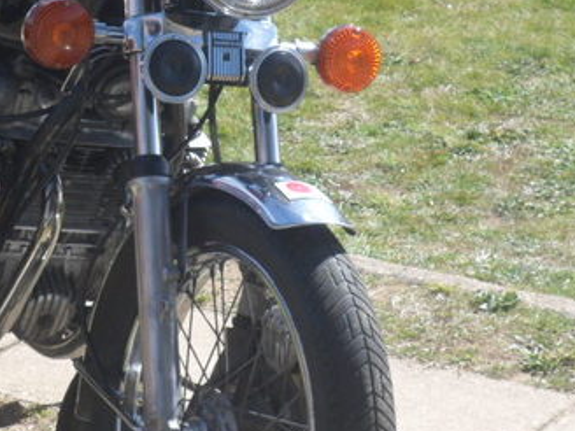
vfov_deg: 12.1
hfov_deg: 15.9
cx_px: 53
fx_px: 2027
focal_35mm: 122
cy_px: 84
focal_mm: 9.3
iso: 80
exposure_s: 1/250
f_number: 4.7
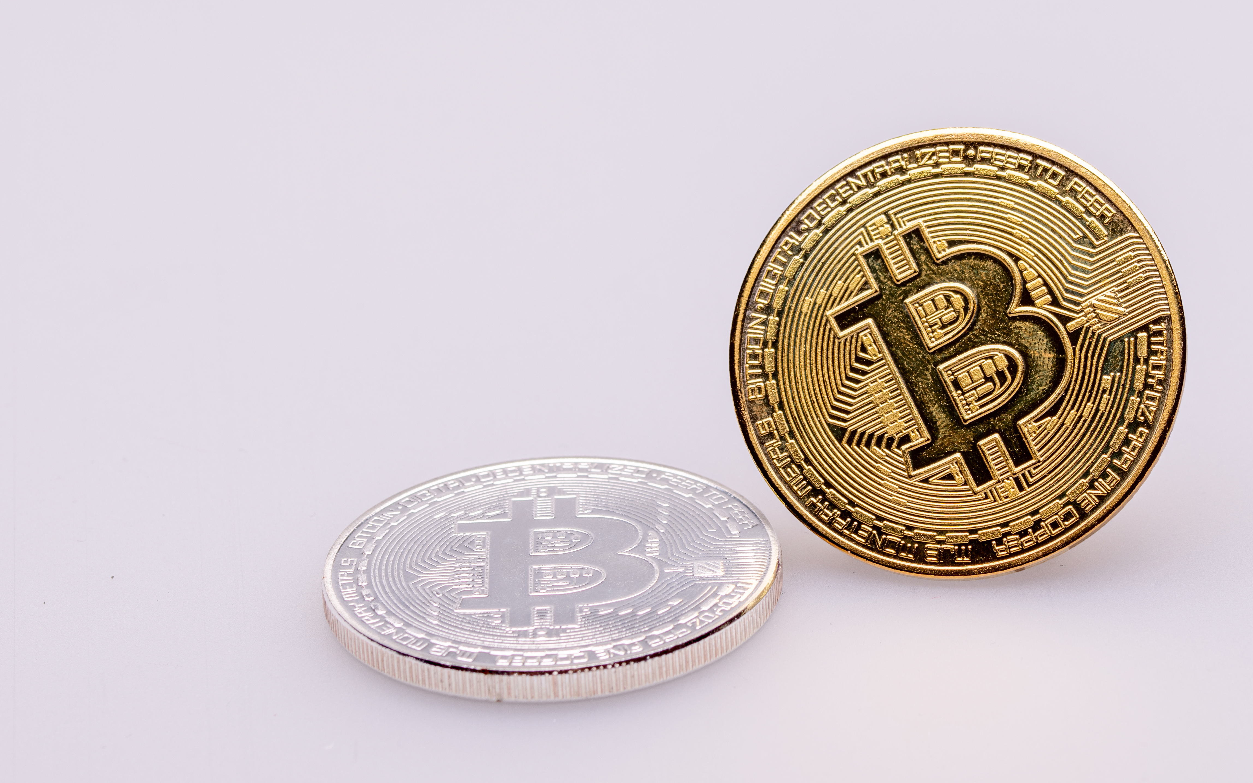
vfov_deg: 6.8
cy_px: 358
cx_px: 665
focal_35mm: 193
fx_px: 6590
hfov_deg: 10.9
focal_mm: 105
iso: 64
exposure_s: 1/160
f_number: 14
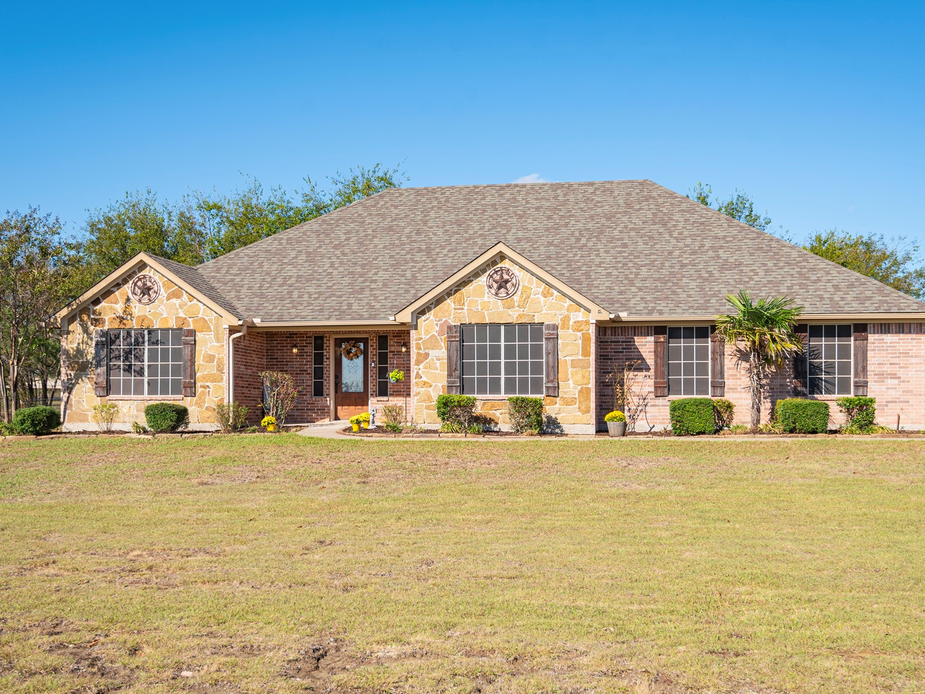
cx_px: 494
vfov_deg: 34.3
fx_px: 1122
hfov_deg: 44.8
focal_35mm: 42
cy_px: 409
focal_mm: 32
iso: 100
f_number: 7.1
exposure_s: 1/250
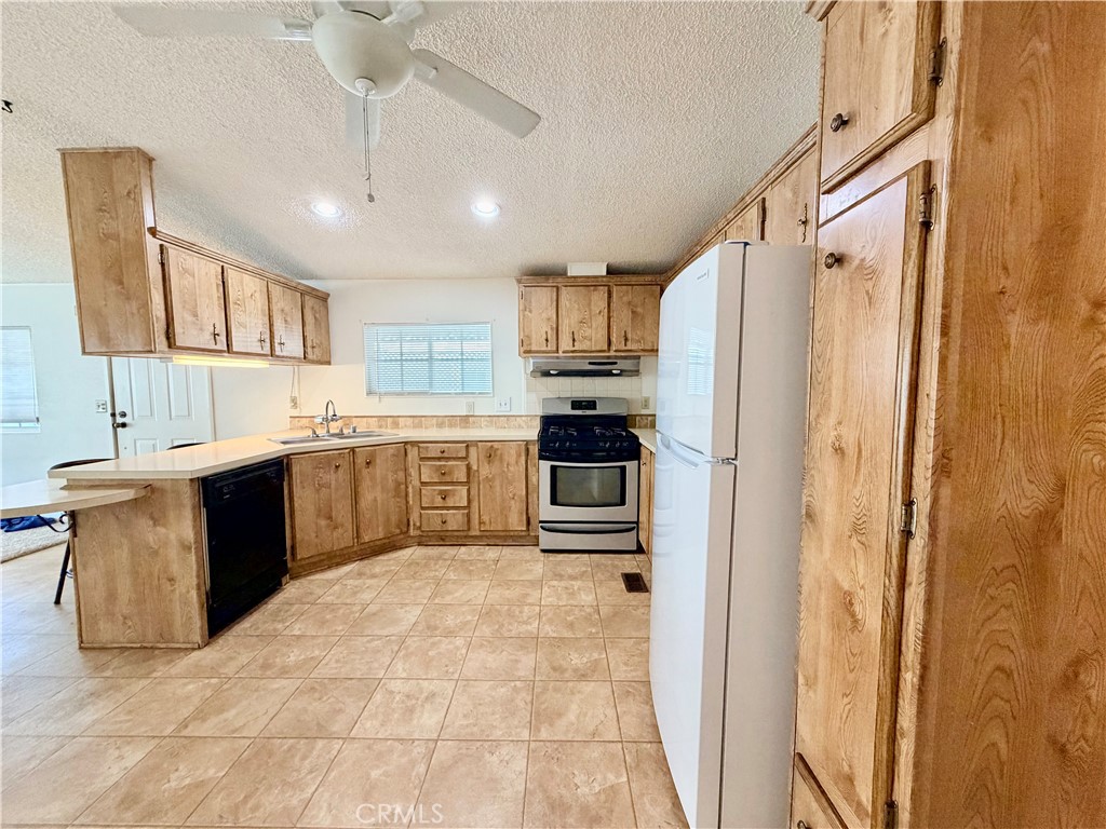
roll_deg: +0.4
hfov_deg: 102.1
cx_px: 553
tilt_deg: -4.6
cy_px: 414
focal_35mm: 14
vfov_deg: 85.7
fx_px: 447
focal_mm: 2.22
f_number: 2.2
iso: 320
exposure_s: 1/60
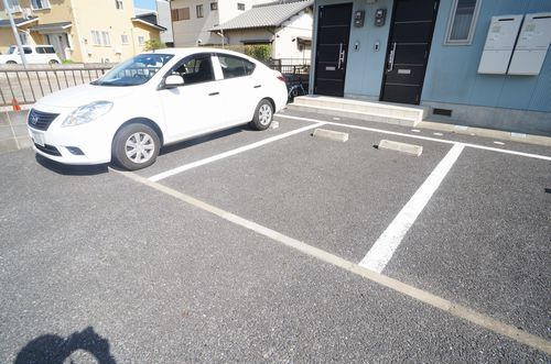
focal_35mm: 24
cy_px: 182
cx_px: 276
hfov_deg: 73.9
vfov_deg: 52.9
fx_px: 367
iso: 200
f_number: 11
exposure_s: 1/125
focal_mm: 16
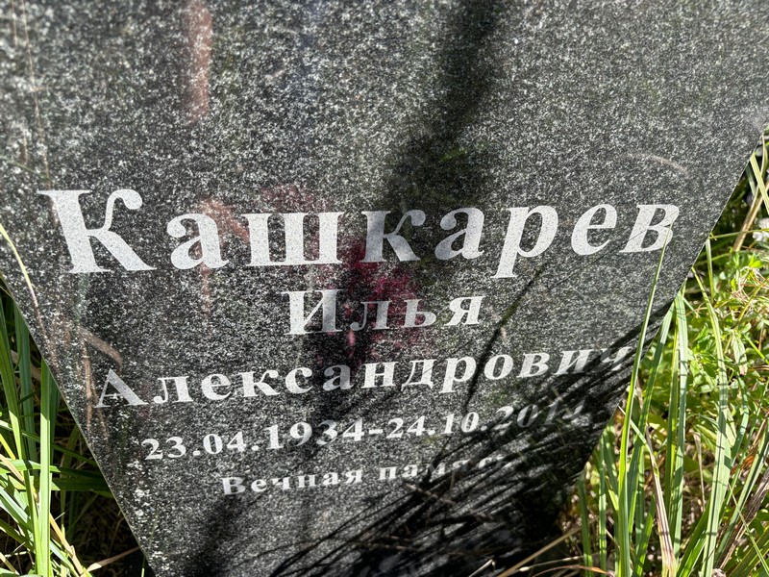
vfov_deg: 53.1
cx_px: 384
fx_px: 578
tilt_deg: -41.9
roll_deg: -7.1
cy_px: 288
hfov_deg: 67.3
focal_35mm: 26
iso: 50
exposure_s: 1/531
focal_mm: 5.96
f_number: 1.6
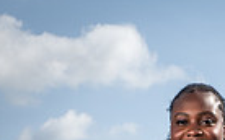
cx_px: 210
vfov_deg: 7.8
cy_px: 358
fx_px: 937
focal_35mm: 153
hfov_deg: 13.5
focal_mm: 46
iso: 125
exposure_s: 1/400
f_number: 7.1
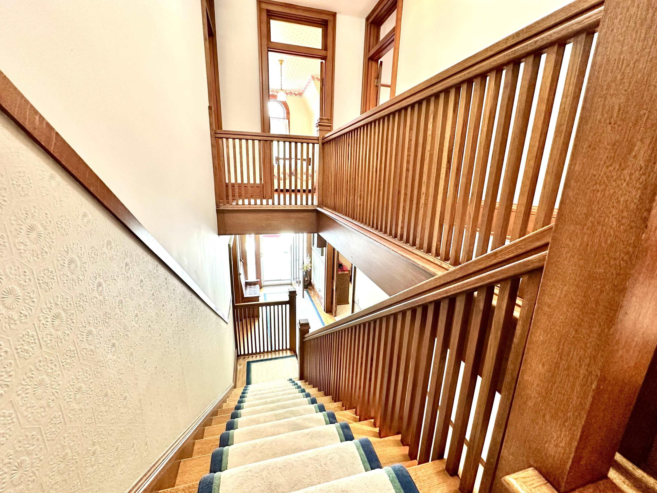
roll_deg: -1.5
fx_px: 285
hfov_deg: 98.2
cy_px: 258
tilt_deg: -14.6
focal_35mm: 15
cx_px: 332
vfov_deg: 81.7
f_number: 2.2
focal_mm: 2.22
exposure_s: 1/60
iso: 320
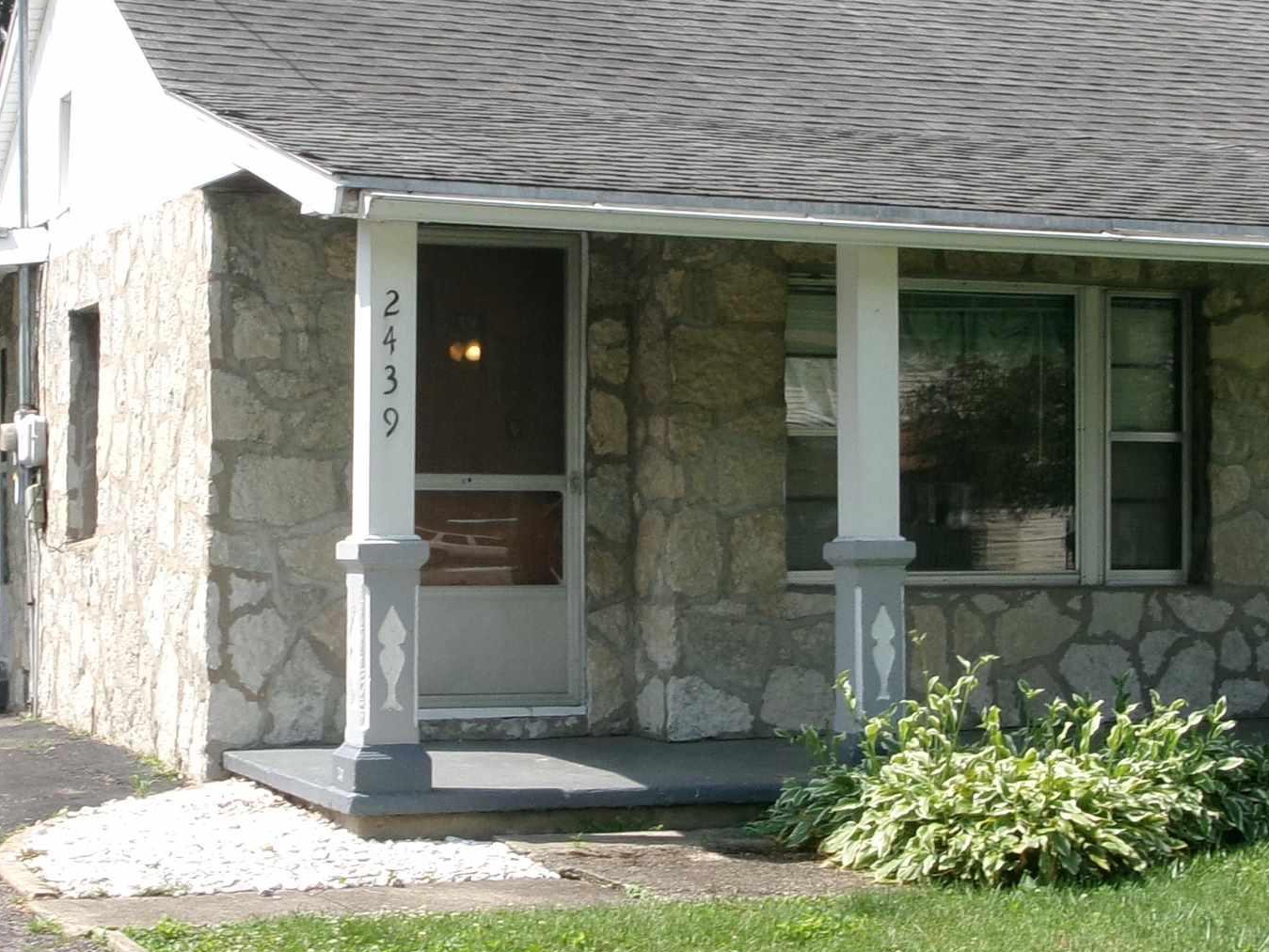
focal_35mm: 82
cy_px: 519
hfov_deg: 23.8
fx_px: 3006
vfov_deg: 18.0
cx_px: 535
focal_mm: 6.4
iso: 100
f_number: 11.8
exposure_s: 1/70
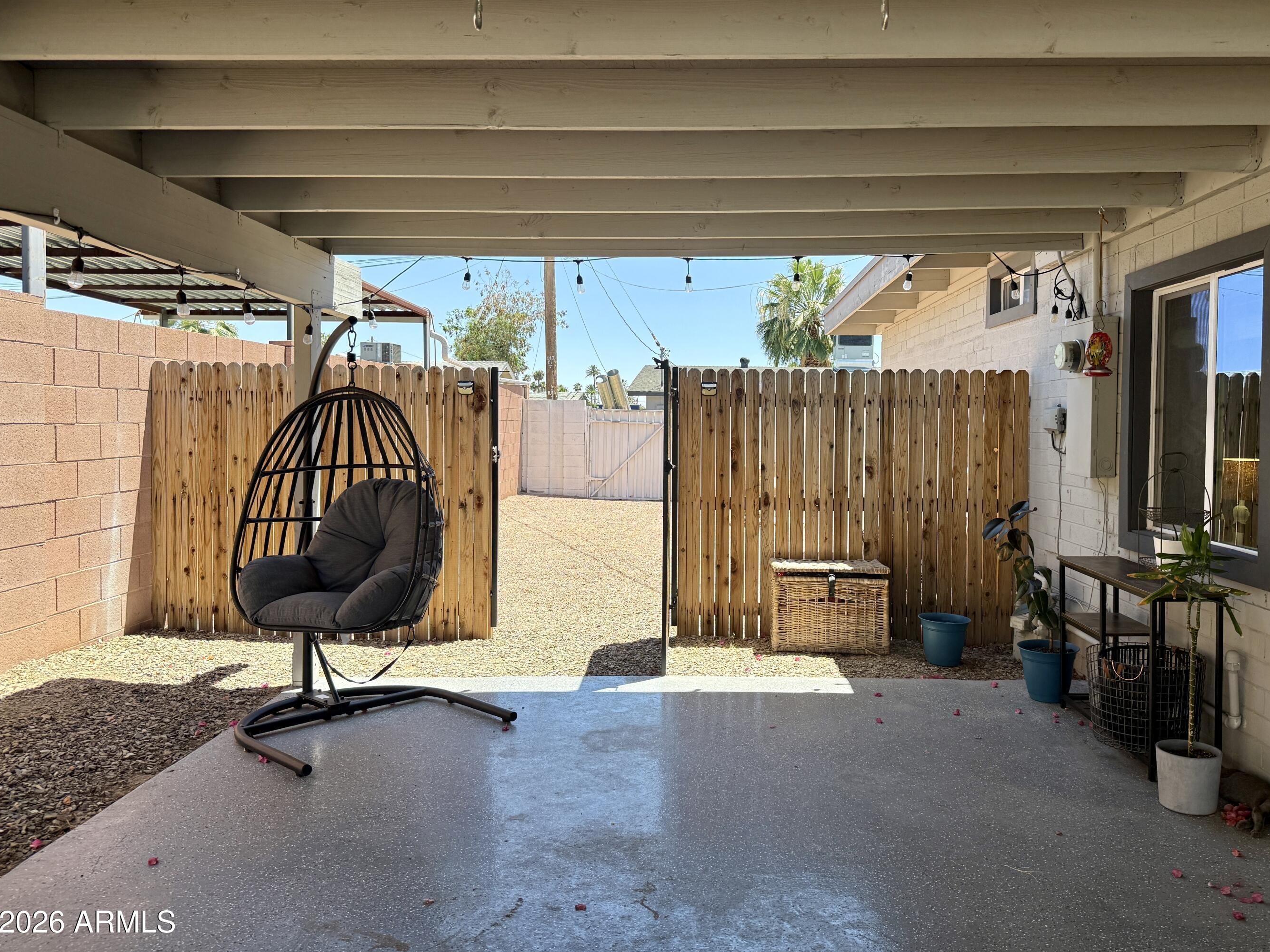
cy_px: 436
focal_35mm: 27
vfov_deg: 51.3
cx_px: 710
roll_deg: -0.5
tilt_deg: -1.3
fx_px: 991
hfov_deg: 65.1
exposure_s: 1/1689
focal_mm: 6.76
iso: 100
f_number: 1.78
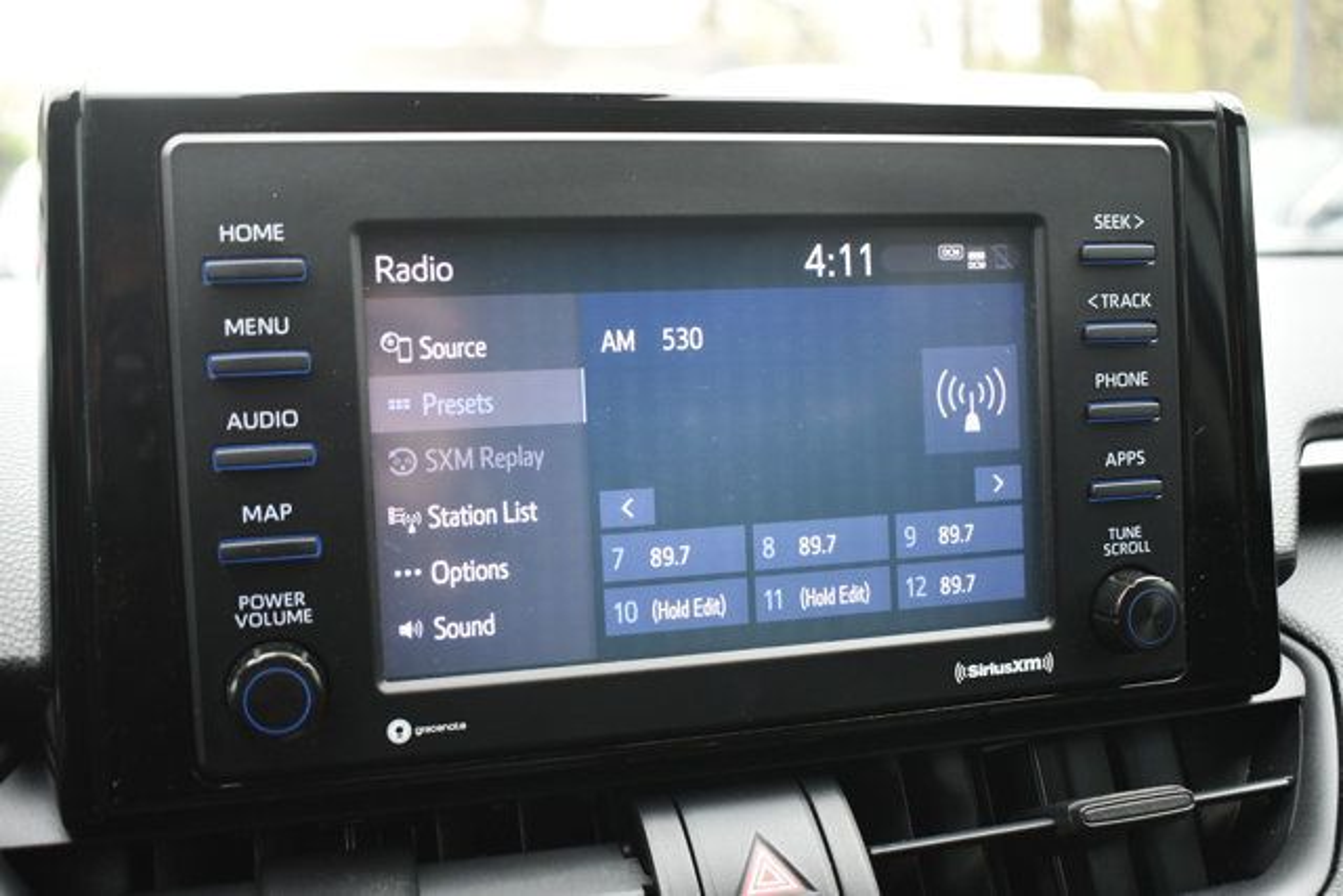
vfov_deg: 36.0
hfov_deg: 51.9
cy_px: 448
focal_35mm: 37
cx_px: 672
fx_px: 1381
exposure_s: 1/125
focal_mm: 25
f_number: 4
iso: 1100
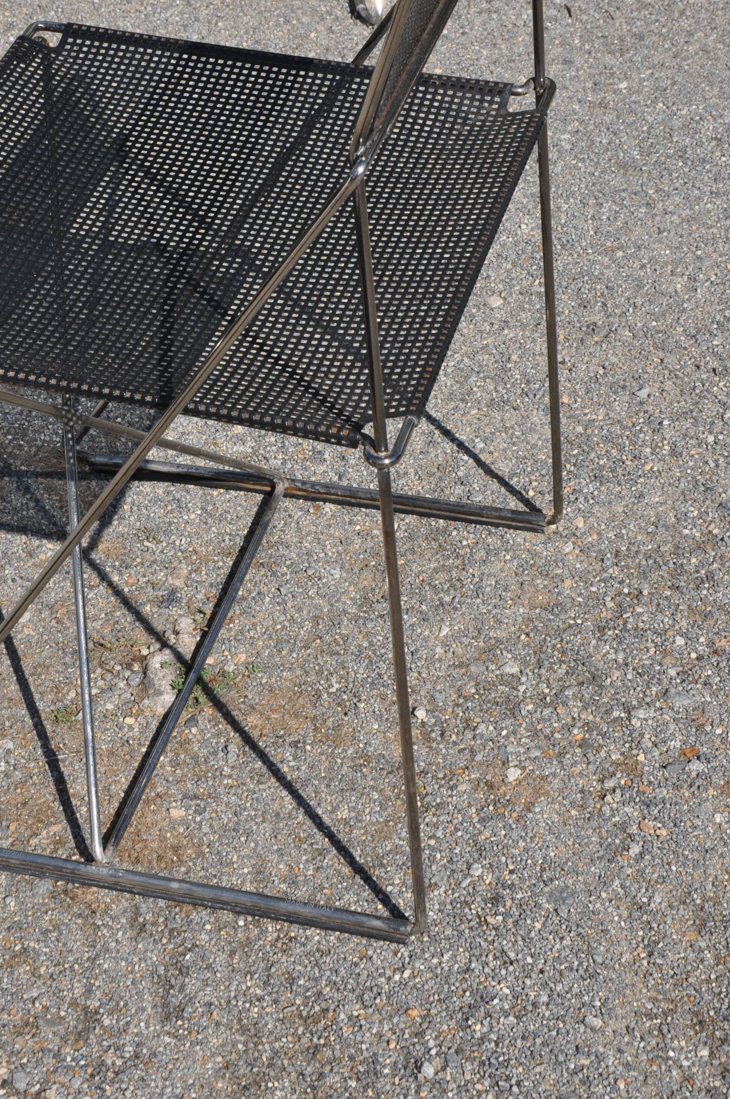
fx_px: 2866
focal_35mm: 94
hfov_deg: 14.5
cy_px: 320
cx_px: 240
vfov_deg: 21.6
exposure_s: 1/750
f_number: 13
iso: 640
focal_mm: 42
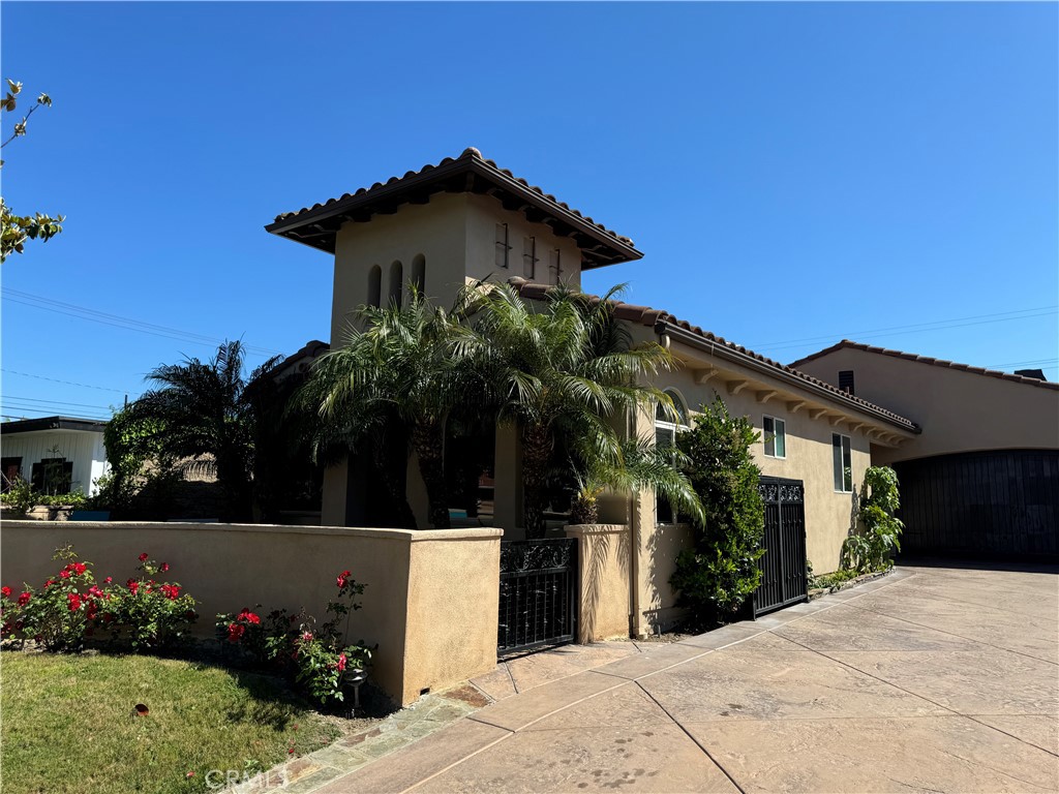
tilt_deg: +9.2
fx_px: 734
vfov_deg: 56.8
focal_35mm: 24
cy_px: 397
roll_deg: -1.2
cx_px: 530
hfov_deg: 71.6
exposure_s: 1/4049
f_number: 1.78
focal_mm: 6.76
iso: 80
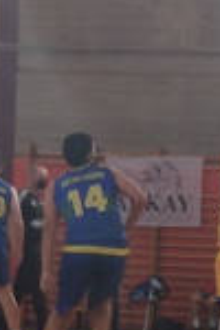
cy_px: 327
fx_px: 1650
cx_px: 405
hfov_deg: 7.4
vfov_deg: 11.3
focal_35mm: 180
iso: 149
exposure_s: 1/50
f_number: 2.2
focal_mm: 6.22
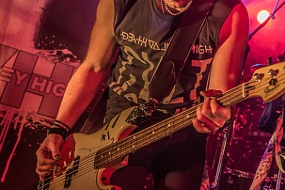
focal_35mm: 69
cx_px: 283
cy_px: 32
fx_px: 546
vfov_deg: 19.5
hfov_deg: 27.6
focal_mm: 29
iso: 800
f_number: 2.8
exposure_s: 1/100
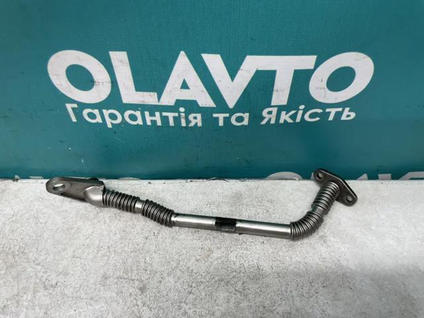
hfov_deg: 67.3
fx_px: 318
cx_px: 212
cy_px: 159
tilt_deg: -51.2
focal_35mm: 26
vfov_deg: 53.1
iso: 100
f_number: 1.6
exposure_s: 1/100
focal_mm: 4.2
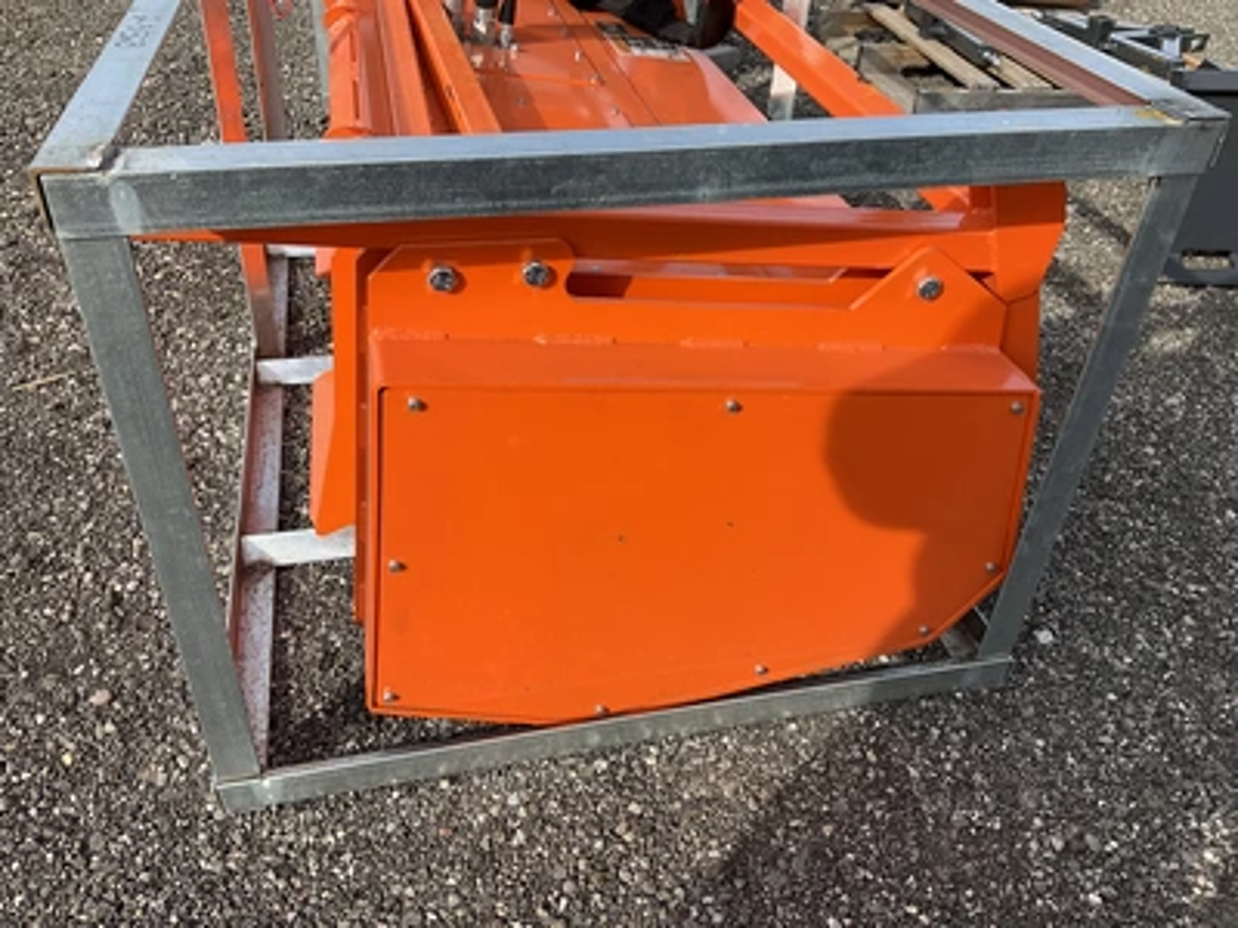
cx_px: 619
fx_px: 1037
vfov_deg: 48.2
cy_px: 464
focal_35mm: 29
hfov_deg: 61.7
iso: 25
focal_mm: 3
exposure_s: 1/781
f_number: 1.8
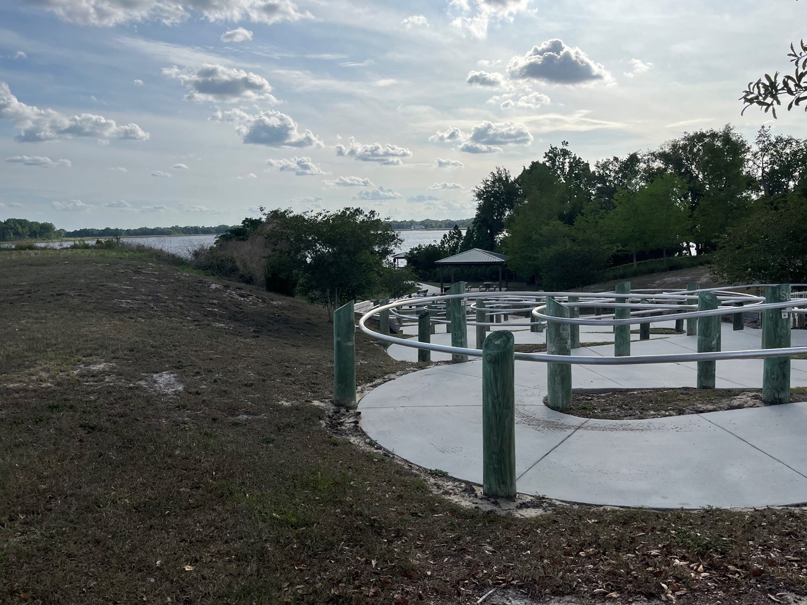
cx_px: 411
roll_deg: +3.0
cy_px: 295
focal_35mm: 27
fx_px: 629
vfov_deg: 51.4
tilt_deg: -7.8
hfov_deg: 65.3
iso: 50
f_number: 1.6
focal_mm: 5.1
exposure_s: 1/7874
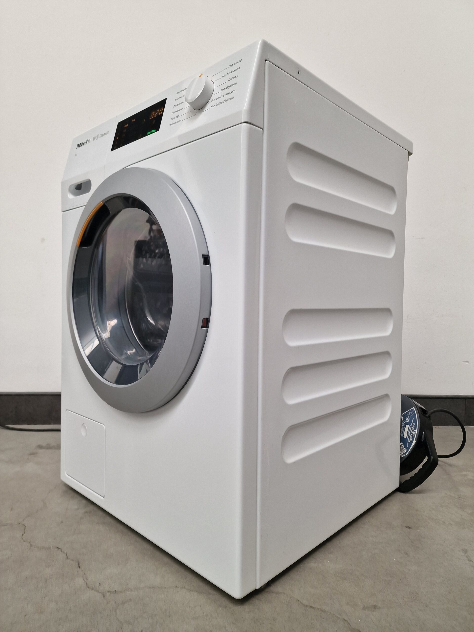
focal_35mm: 23
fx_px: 420
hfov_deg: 58.9
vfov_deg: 73.9
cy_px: 316
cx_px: 237
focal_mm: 6.4
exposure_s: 1/180
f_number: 1.8
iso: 80
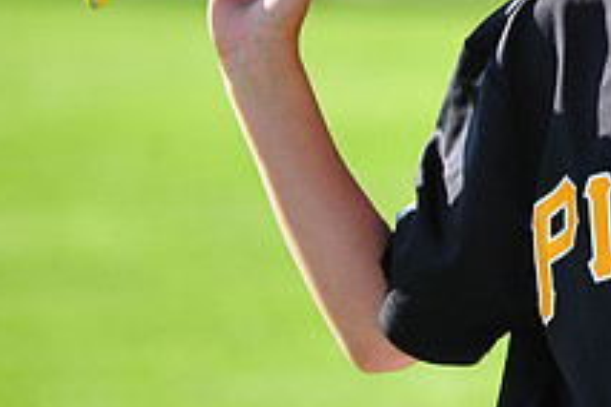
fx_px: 7620
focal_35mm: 449
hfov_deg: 4.6
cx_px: 815
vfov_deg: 3.1
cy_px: -118
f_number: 5
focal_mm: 165
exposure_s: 1/500
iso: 200
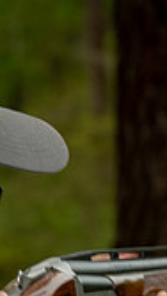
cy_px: 298
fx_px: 3619
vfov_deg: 4.7
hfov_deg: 2.6
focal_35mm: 460
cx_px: 64
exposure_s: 1/125
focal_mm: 120
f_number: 9
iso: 125
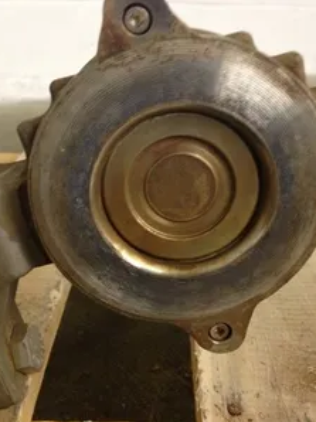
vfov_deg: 40.5
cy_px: 211
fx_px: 573
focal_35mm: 47
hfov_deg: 30.8
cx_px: 174
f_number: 2.4
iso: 200
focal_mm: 4.28
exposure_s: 1/20
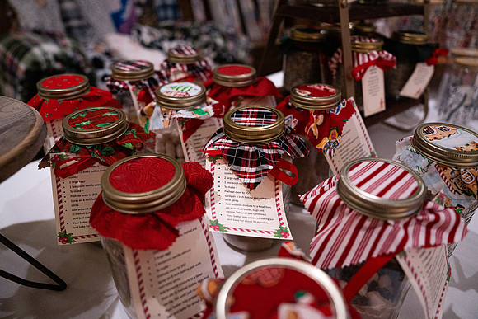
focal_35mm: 24
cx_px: 239
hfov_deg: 73.7
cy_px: 160
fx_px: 319
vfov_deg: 53.2
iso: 800
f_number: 2.8
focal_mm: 24
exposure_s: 1/100
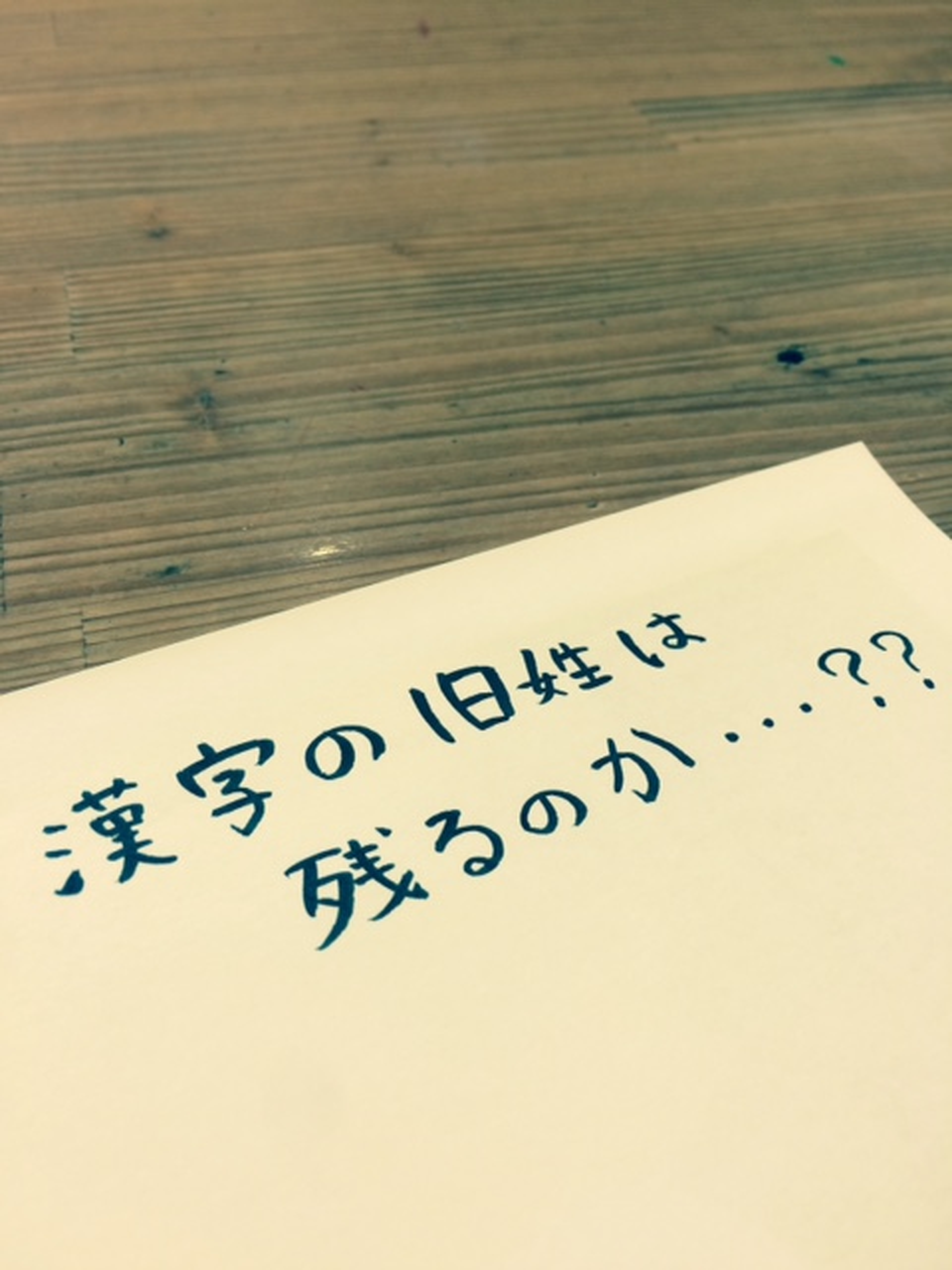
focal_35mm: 29
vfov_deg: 61.7
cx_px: 476
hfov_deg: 48.2
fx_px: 1063
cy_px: 635
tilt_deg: -45.8
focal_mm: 4.15
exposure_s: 1/30
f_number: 2.2
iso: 40
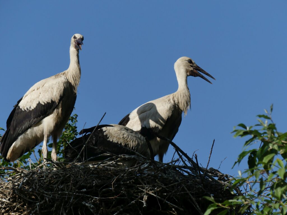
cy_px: 108
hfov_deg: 4.8
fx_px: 3424
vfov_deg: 3.6
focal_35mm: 413
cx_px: 144
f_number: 4
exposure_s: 1/1300
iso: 100
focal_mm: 74.3
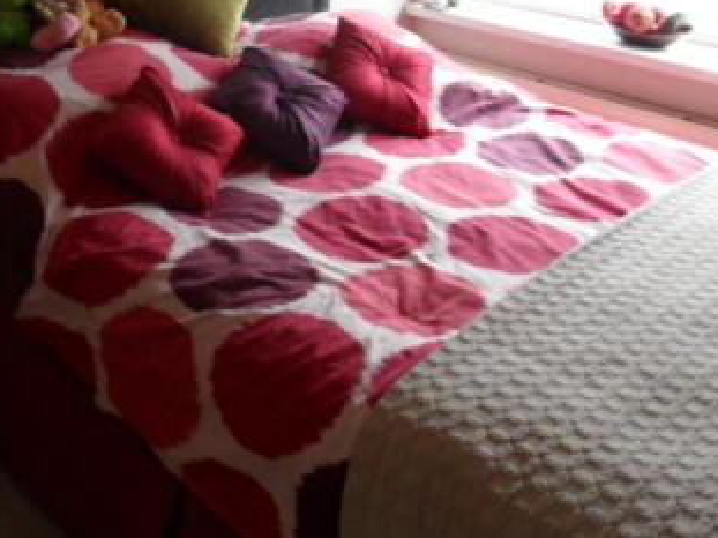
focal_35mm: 45
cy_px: 36
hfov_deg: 41.8
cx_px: 278
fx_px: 933
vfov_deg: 30.5
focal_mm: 3.9
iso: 160
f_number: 3.2
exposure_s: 1/30
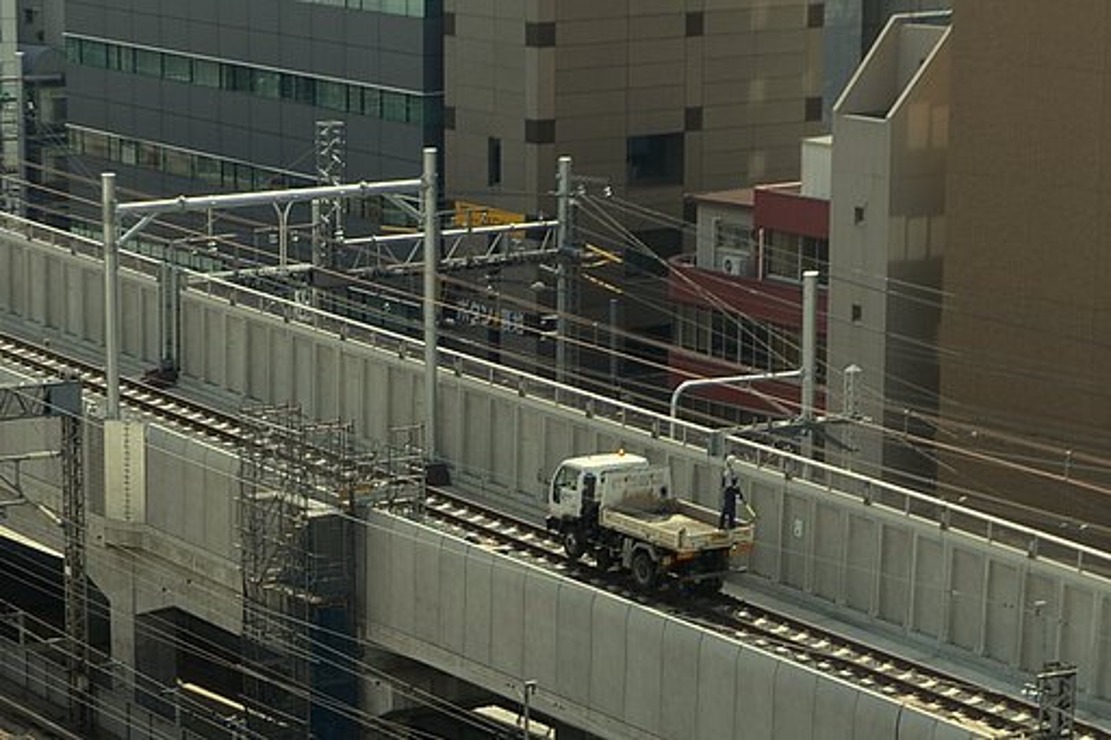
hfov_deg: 33.4
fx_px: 1851
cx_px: 556
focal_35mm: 60
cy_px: 370
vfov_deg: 22.6
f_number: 8
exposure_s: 1/250
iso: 125
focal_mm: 40
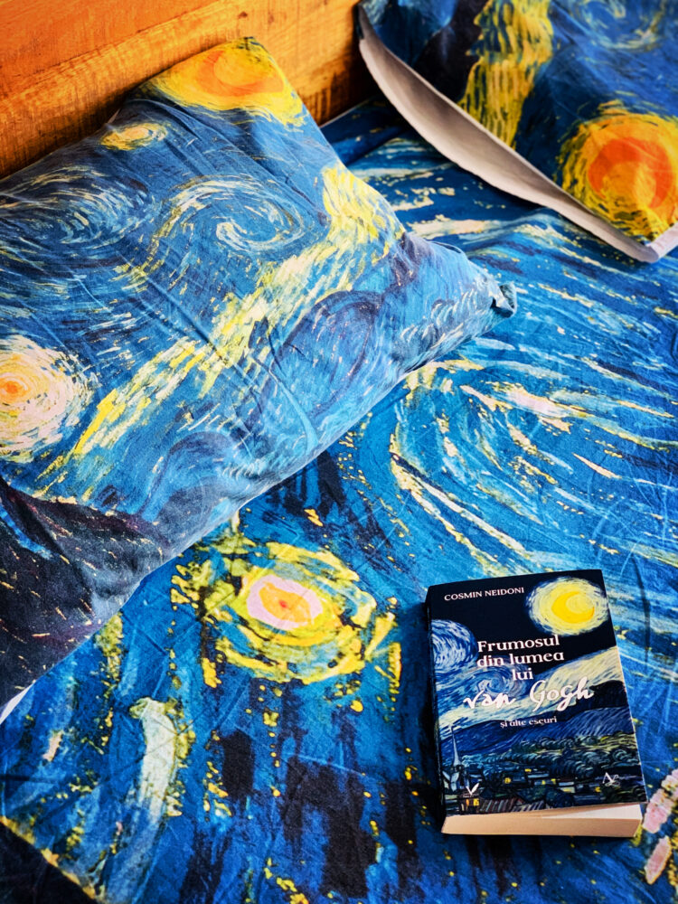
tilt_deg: -41.1
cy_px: 452
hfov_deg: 28.0
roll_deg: -2.1
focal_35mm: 52
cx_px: 339
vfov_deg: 36.8
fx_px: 1358
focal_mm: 6
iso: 200
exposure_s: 1/60
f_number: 2.4
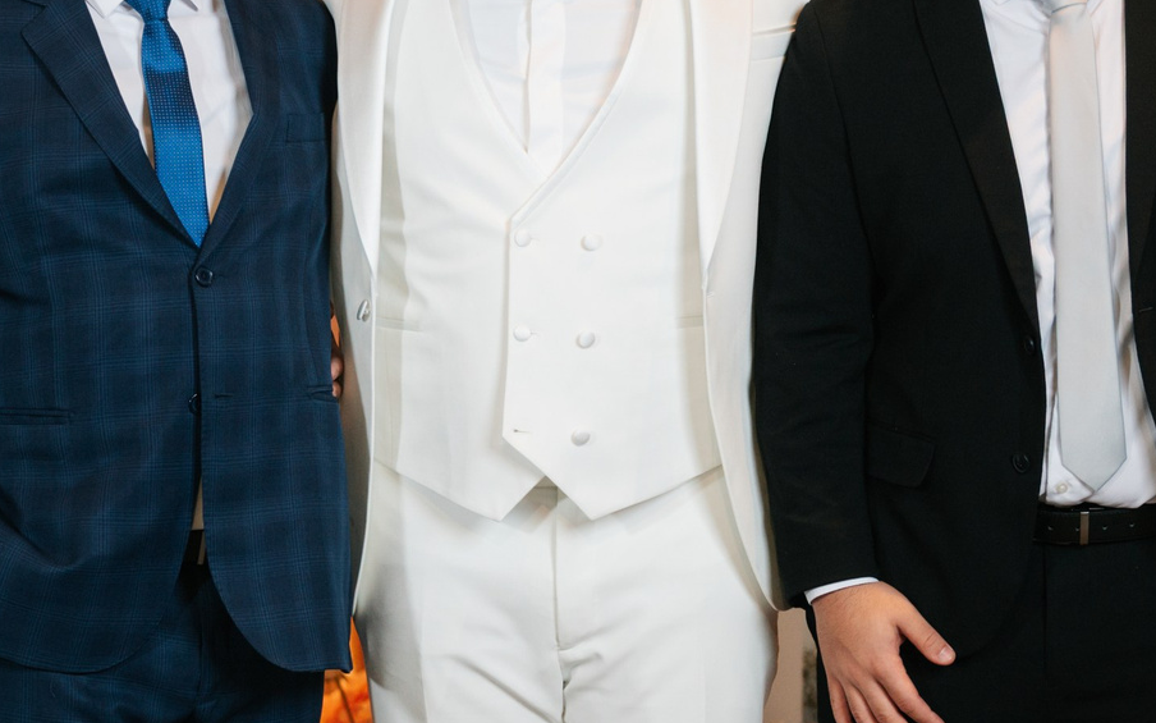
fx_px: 5009
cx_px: 182
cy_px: 511
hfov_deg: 13.1
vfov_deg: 8.2
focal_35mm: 159
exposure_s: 1/200
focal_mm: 55
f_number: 2.8
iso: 400
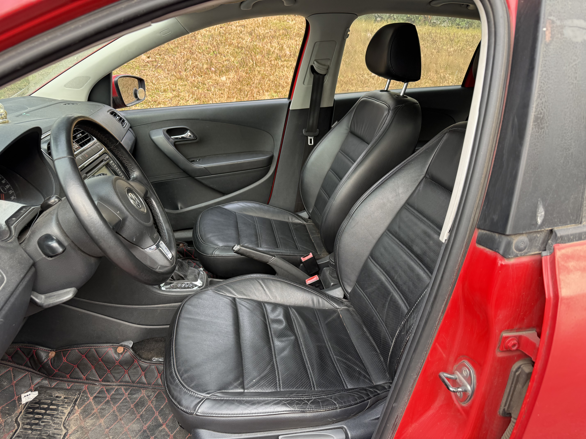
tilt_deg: -21.4
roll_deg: -1.7
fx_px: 406
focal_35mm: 24
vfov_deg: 56.8
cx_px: 293
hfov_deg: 71.6
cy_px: 220
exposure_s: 1/121
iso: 100
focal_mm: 6.76
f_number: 1.78
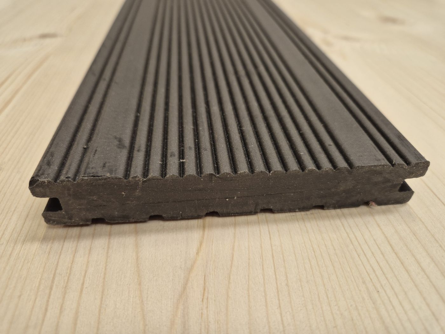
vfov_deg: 58.9
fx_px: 296
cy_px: 167
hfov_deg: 73.9
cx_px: 222
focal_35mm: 23
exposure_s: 1/100
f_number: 1.8
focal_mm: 5.4
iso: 250
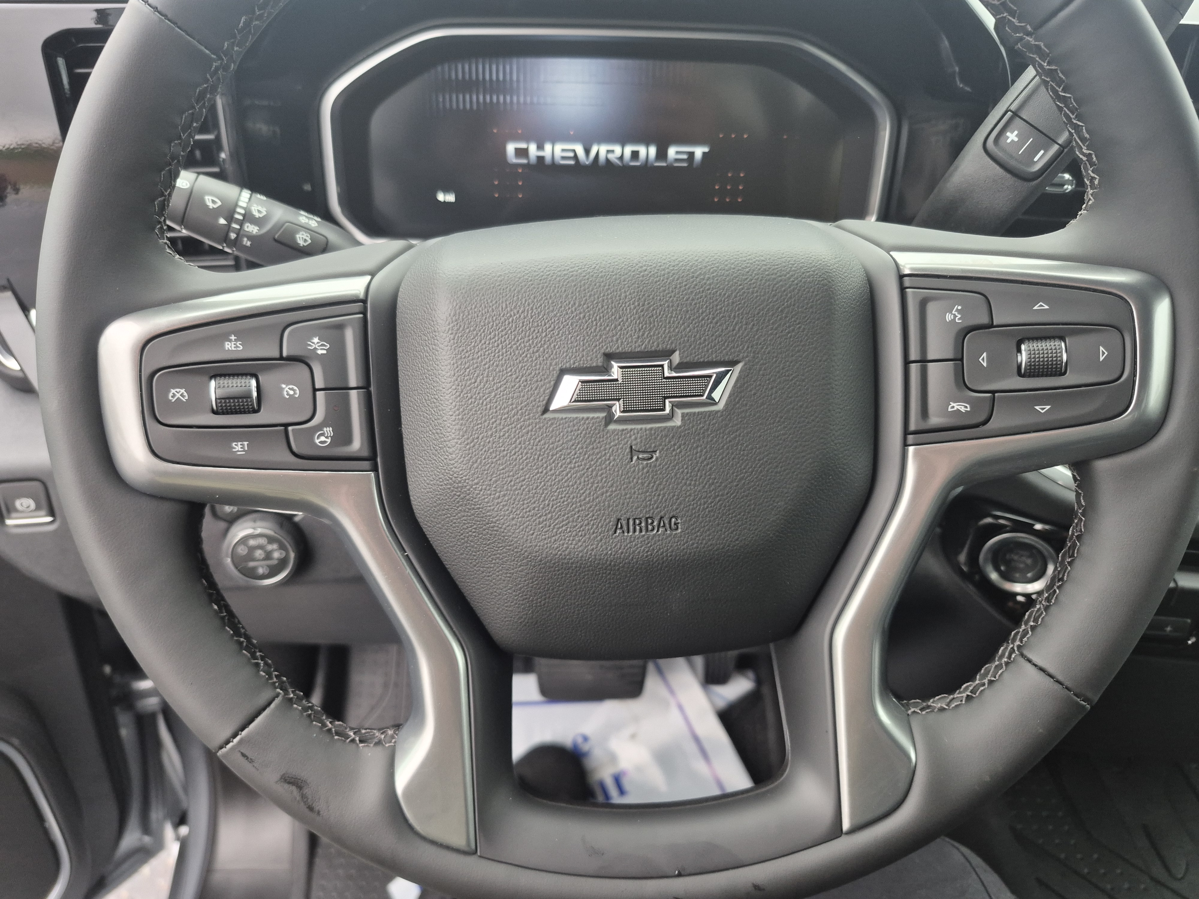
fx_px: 797
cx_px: 600
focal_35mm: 23
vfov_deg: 58.9
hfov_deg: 73.9
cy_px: 450
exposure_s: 1/120
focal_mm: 5.4
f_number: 1.8
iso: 250
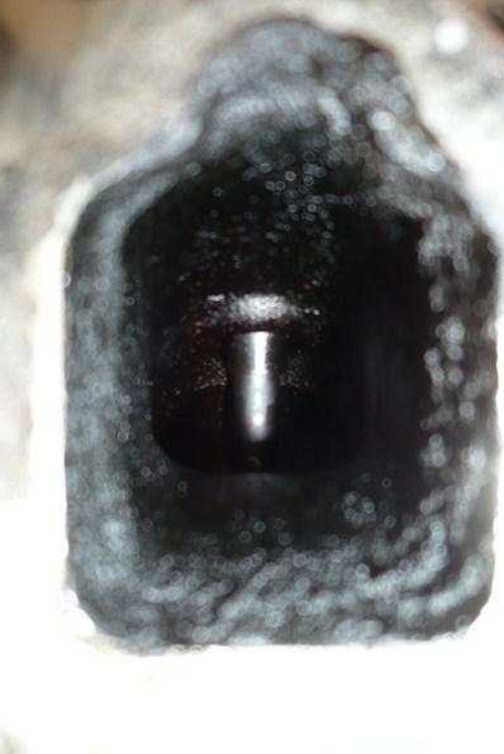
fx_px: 776
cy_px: 382
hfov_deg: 36.0
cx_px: 255
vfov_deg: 51.9
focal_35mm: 37
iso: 100
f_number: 2.8
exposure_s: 1/30
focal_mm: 5.8
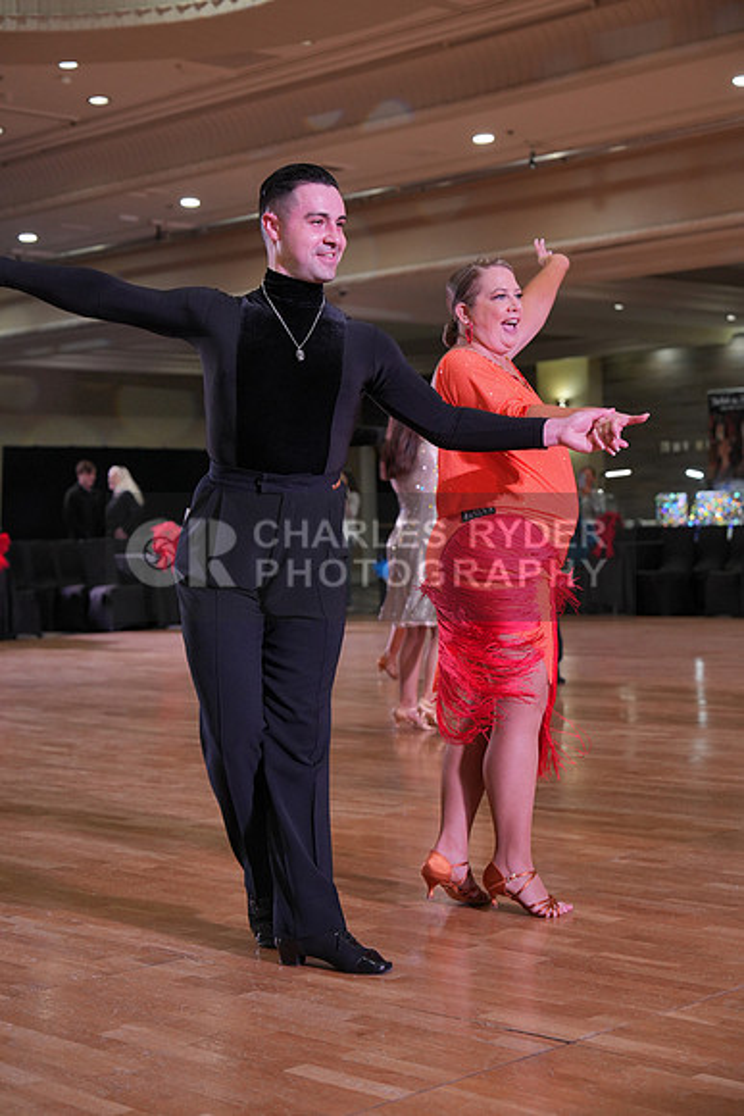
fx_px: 1921
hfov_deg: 21.9
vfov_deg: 32.4
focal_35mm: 62
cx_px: 372
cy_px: 558
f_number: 4
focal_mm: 62
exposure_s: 1/400
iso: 1250
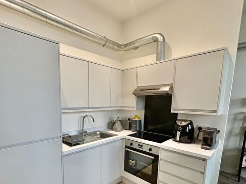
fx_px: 135
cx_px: 101
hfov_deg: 83.8
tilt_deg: -10.3
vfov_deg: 67.2
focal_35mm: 19
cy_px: 120
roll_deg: -0.2
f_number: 2.2
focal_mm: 2.22
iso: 160
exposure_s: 1/50
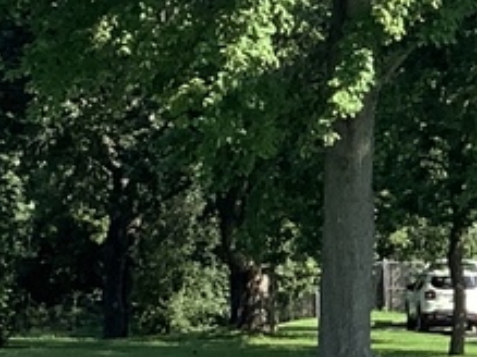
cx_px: 823
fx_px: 2810
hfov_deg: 9.3
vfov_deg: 7.3
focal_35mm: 204
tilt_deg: -1.1
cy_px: 131
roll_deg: -1.5
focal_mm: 3.3
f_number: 2.4
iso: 25
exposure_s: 1/418
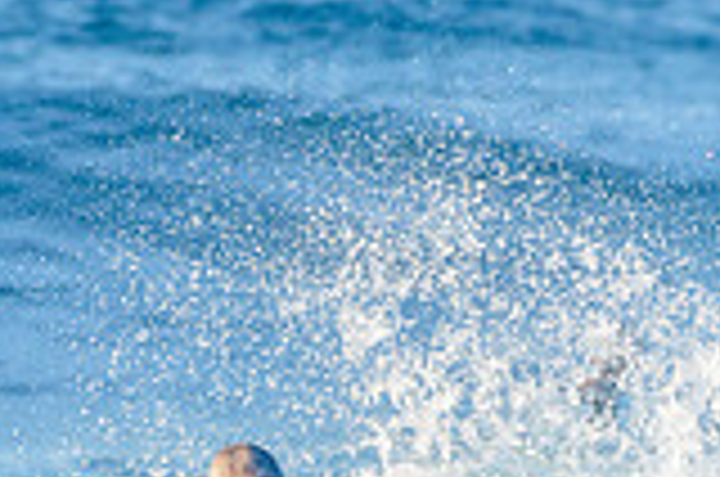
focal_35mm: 1817
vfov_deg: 0.8
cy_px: 682
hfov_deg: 1.1
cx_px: 369
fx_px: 36267
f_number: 5.6
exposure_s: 1/2000
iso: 560
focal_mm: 500
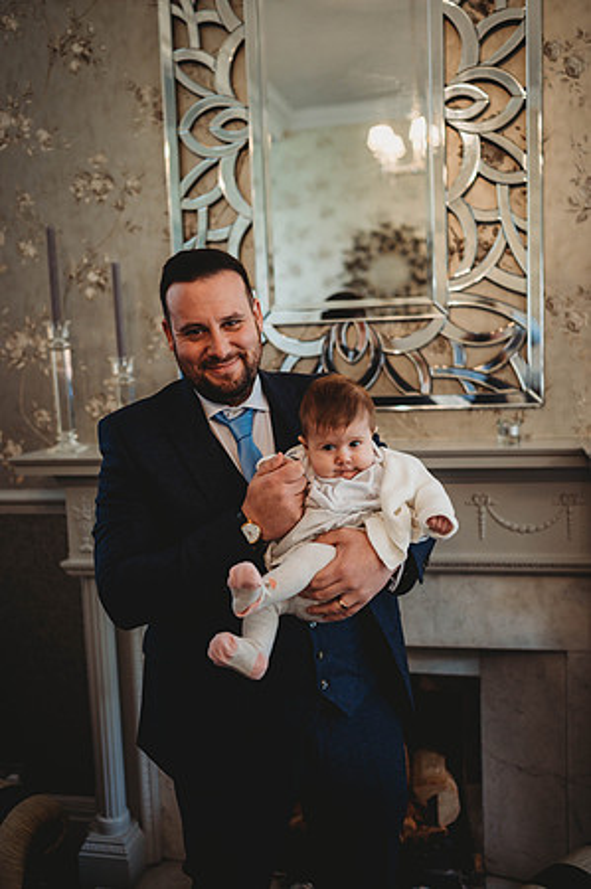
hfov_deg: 37.8
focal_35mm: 35
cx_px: 296
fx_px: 864
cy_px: 444
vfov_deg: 54.5
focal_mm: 35
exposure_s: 1/160
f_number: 1.8
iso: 1250
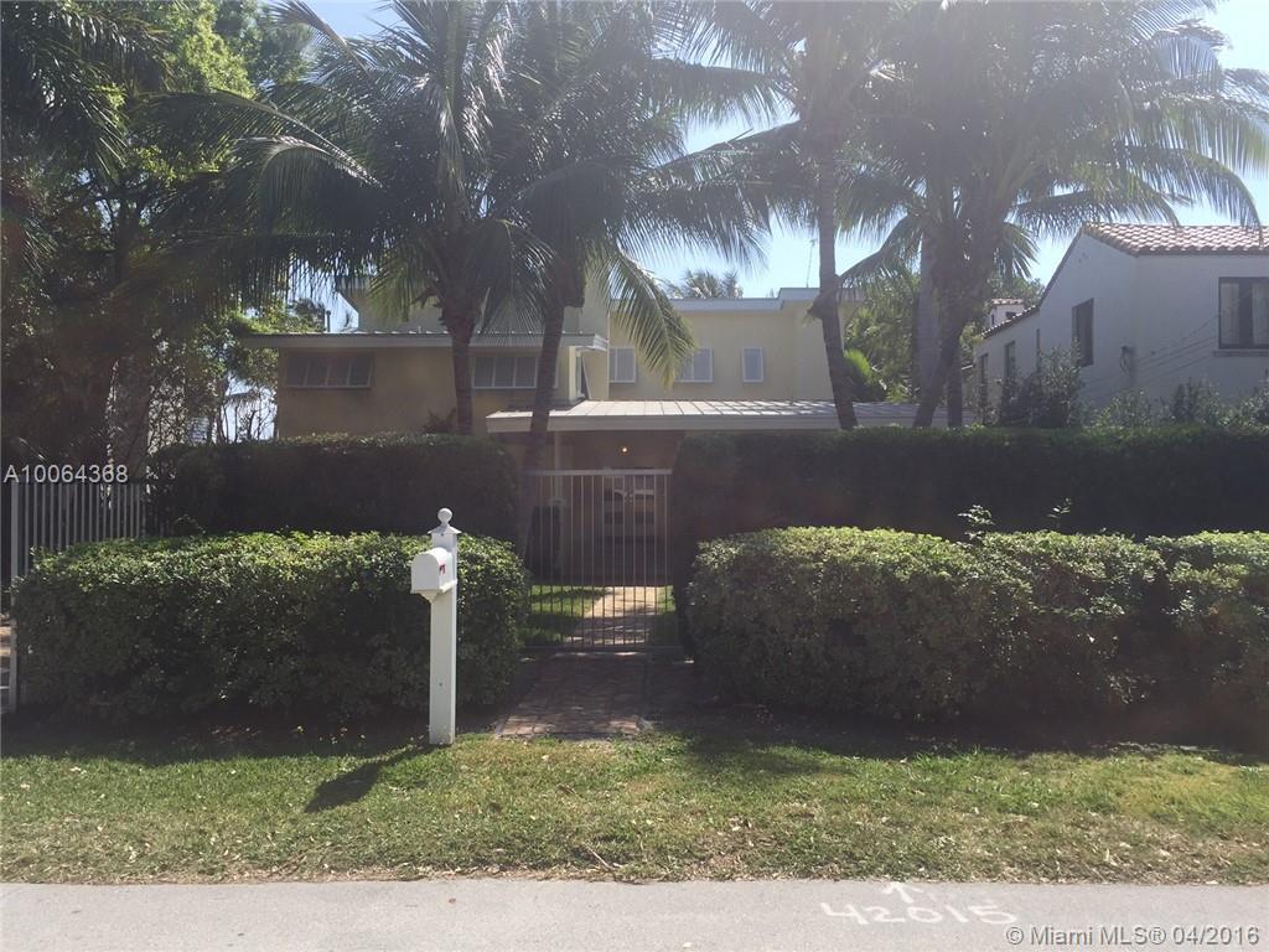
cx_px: 634
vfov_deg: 48.2
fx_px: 1063
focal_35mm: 29
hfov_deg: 61.7
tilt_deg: +1.8
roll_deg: +0.3
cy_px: 476
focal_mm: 4.15
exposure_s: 1/1522
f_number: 2.2
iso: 32
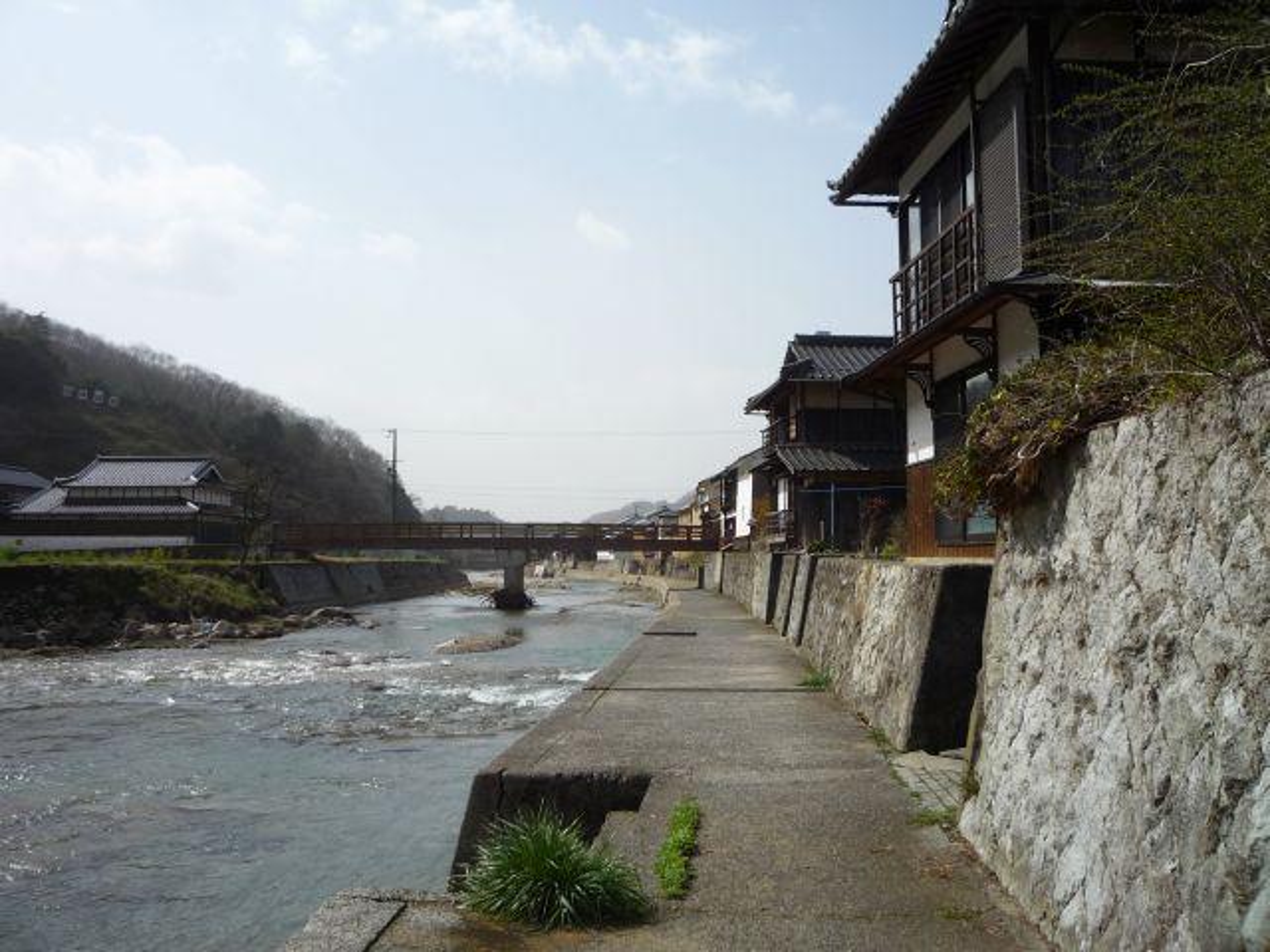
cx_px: 635
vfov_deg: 46.8
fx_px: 1101
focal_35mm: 30
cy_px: 476
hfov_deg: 60.0
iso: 100
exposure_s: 1/640
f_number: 5.6
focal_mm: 5.2
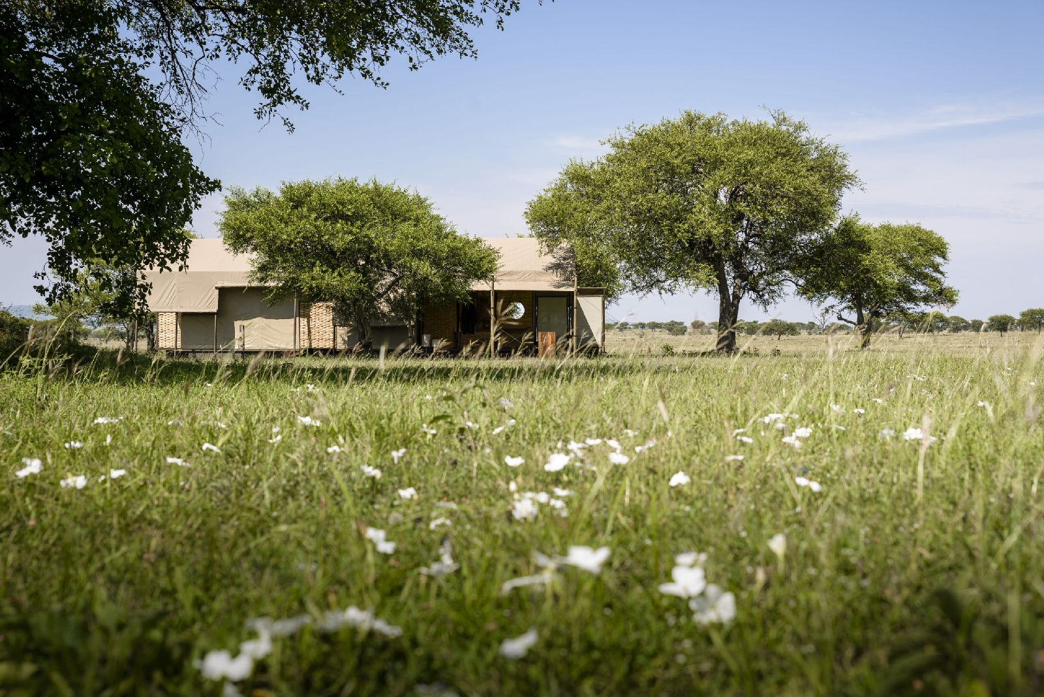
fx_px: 1392
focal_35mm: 48
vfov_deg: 28.1
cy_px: 348
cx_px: 522
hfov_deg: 41.1
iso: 50
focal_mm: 48
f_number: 5.6
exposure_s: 1/320
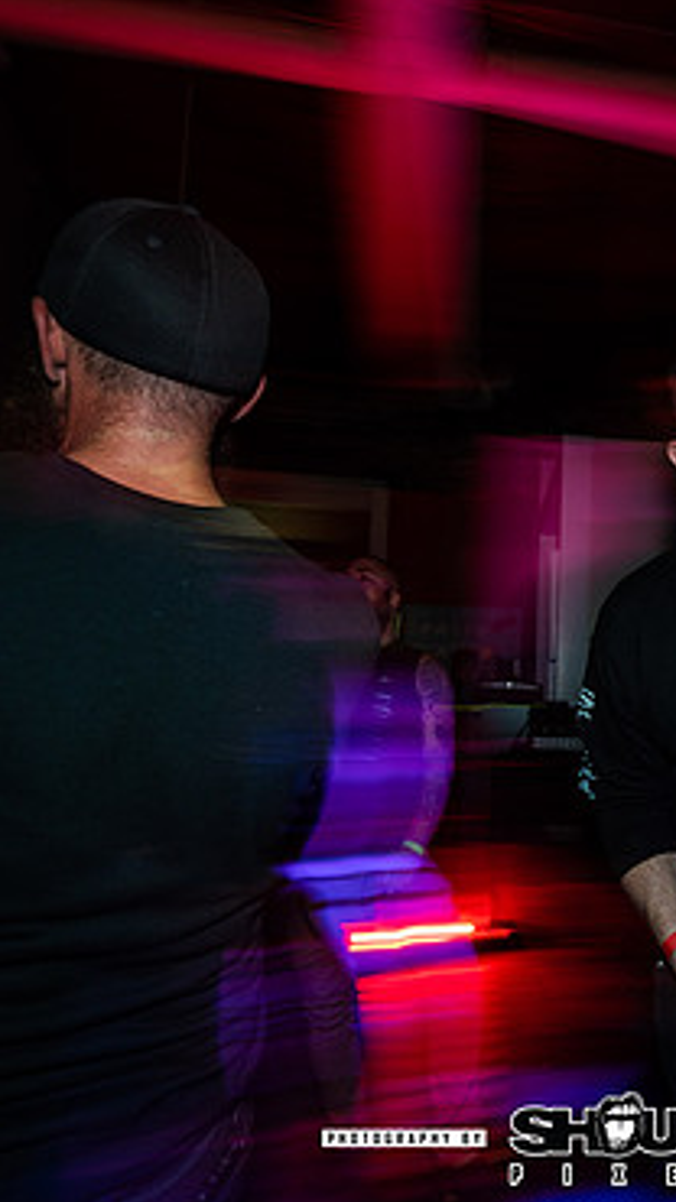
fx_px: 733
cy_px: 612
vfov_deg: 78.7
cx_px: 627
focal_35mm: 23
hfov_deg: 44.3
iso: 160
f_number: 2.8
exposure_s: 1/10
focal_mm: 14
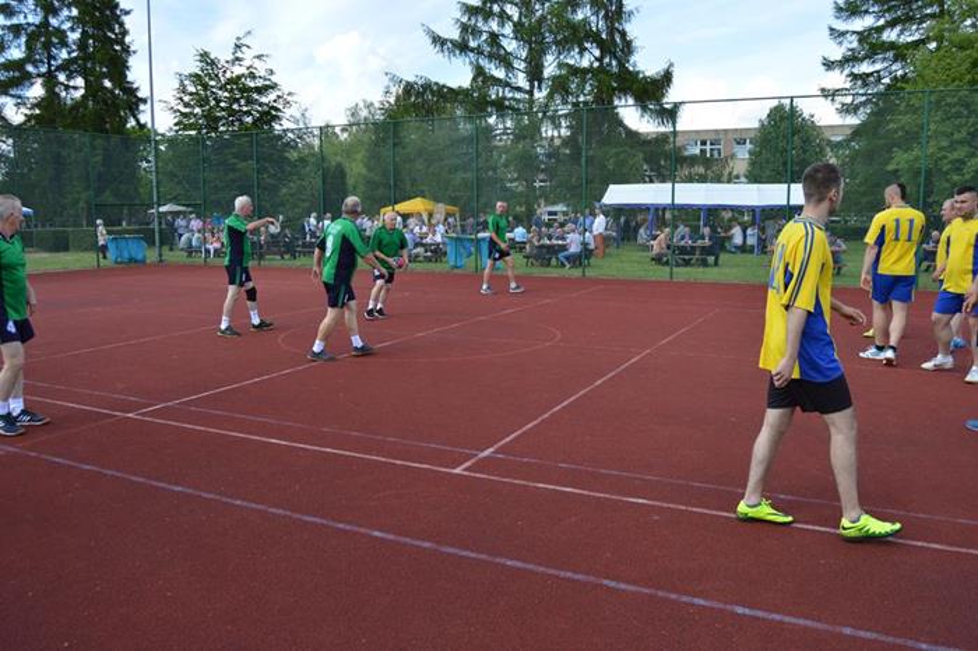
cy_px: 326
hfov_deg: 67.4
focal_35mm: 27
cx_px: 489
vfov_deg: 47.9
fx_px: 733
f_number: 5
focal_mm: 18
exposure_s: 1/1250
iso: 400
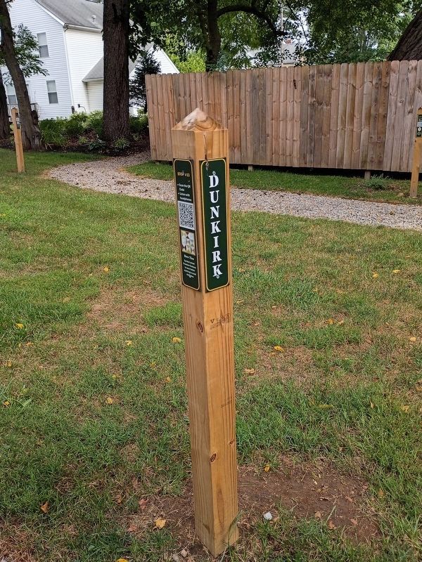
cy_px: 281
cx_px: 211
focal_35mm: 29
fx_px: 471
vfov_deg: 61.7
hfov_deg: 48.2
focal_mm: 4.27
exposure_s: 1/271
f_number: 1.8
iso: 100
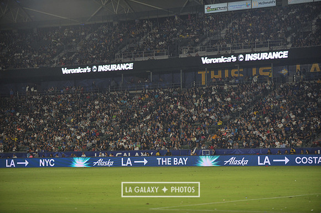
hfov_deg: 17.7
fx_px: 1034
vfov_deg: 11.8
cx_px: 160
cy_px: 106
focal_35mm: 116
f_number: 2.8
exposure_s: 1/1000
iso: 1250
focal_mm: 116
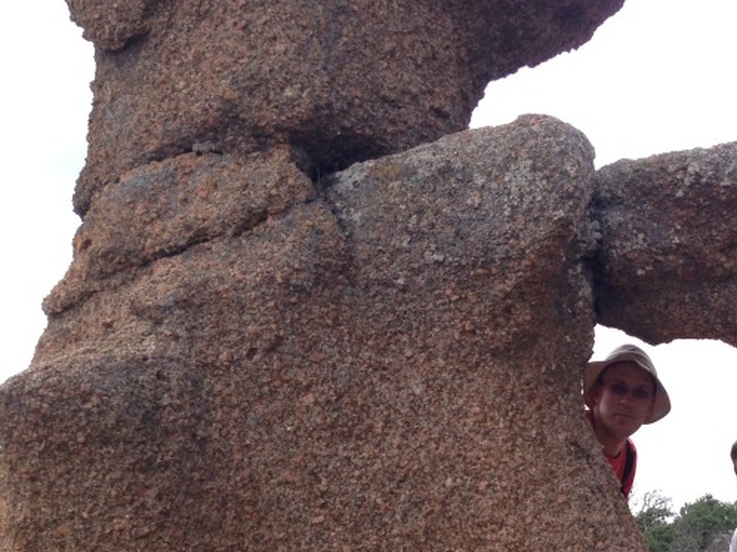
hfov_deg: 25.9
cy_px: 564
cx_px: 712
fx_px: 1532
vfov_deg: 19.8
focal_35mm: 72
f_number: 2.4
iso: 50
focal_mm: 4.28
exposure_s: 1/890
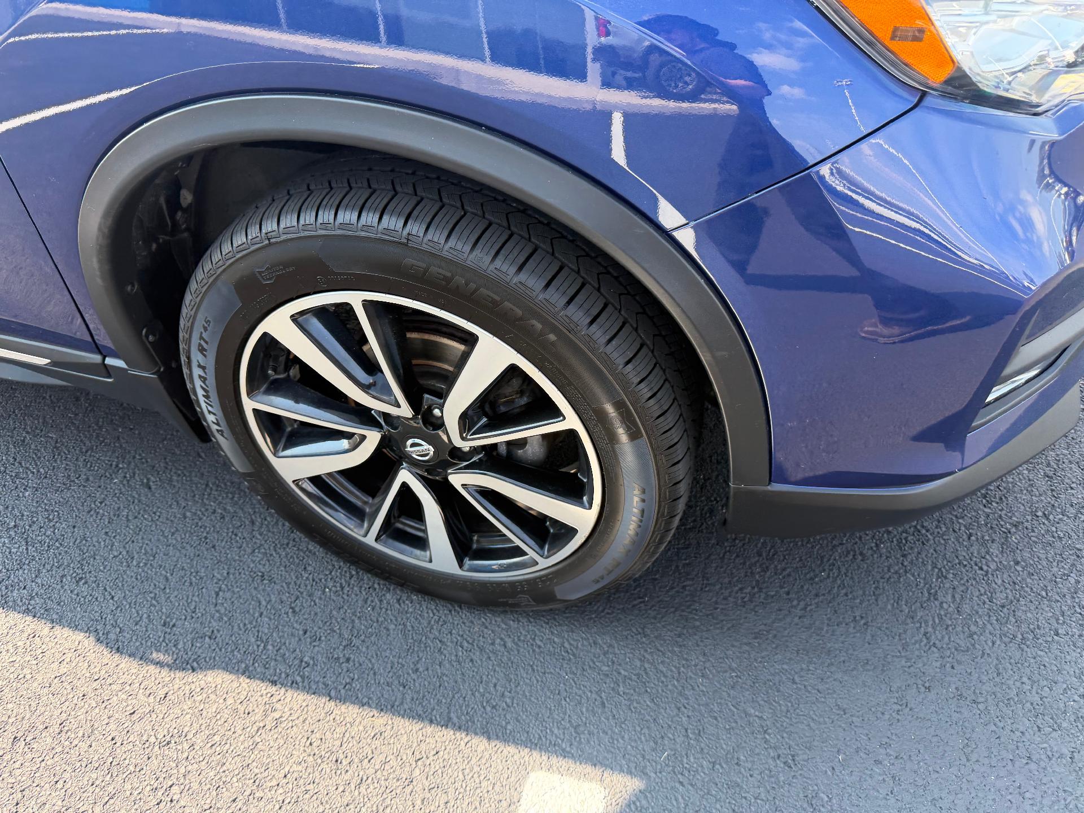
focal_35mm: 24
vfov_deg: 56.8
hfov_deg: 71.6
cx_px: 542
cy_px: 406
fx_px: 752
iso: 100
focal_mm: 6.76
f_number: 1.78
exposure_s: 1/440
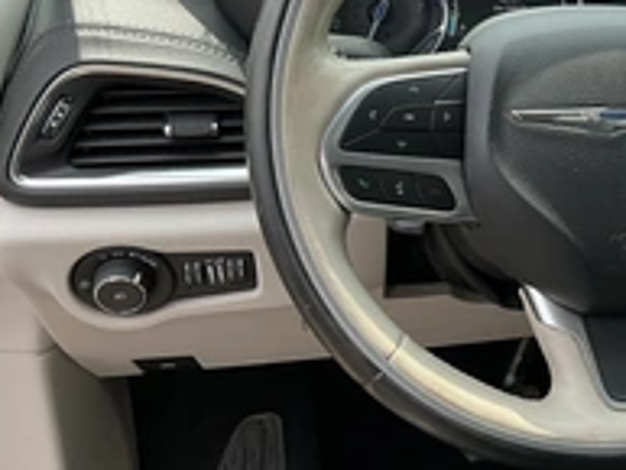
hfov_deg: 30.8
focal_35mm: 58
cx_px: 629
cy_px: 104
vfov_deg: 24.9
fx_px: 1050
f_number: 1.8
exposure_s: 1/320
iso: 25
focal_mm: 3
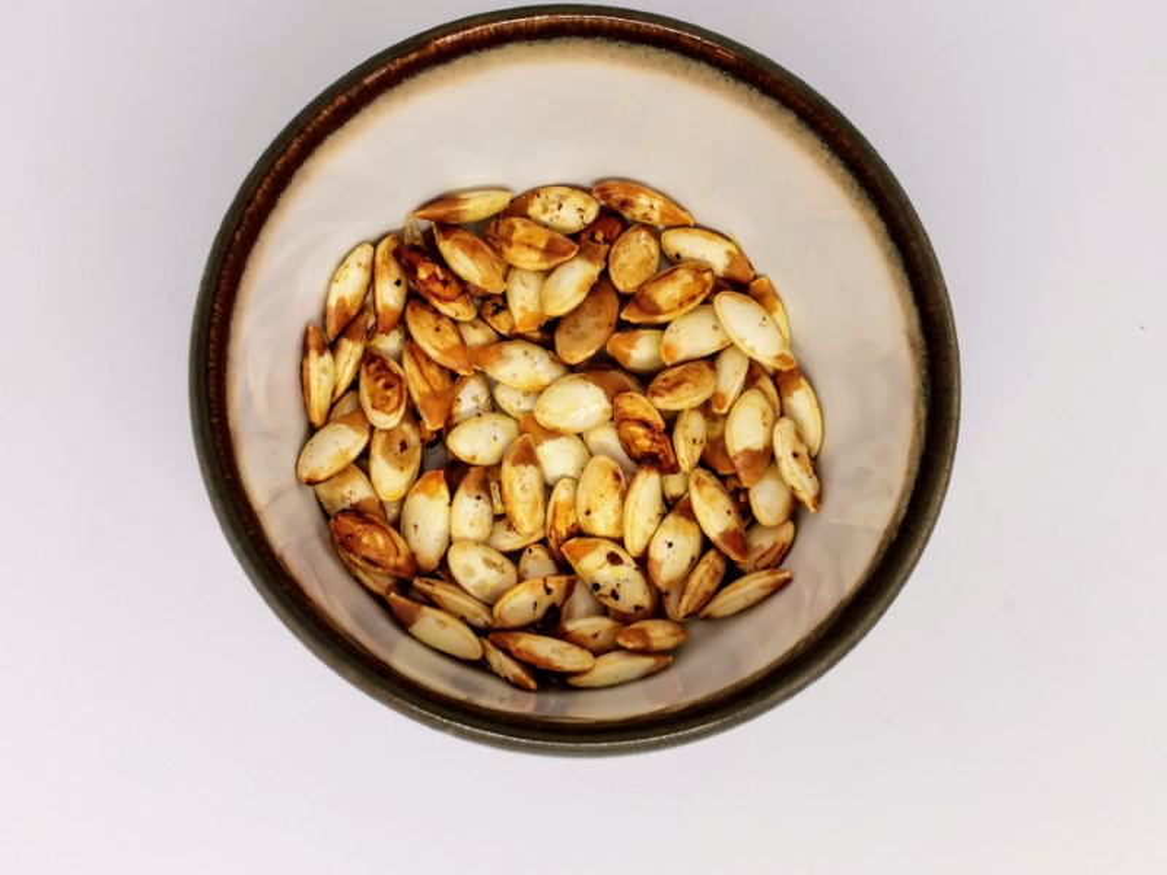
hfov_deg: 29.4
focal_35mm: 66
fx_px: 2225
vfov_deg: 22.3
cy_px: 438
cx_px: 584
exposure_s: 1/100
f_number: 1.6
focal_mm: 5.56
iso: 80
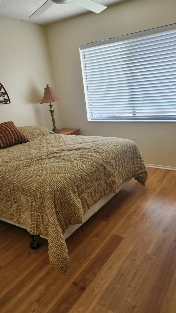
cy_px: 158
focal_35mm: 26
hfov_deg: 43.9
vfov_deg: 71.9
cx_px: 113
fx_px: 216
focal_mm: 5.4
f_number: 1.8
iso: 100
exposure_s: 1/180
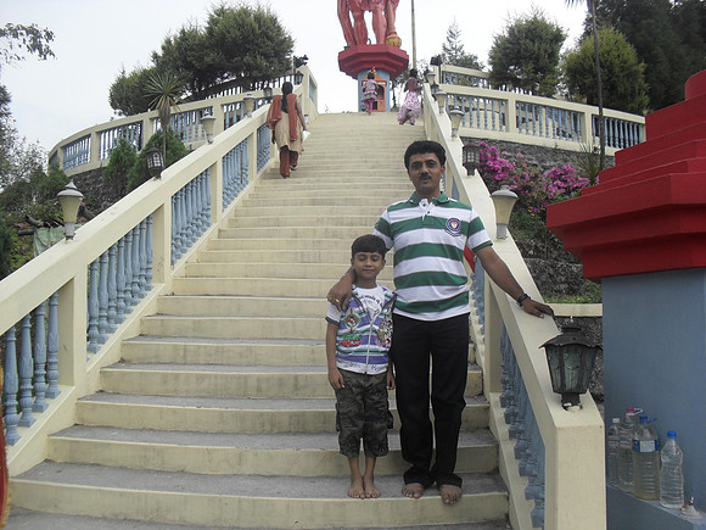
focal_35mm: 35
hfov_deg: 52.6
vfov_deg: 40.7
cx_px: 353
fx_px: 714
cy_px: 265
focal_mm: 6.3
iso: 100
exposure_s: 1/350
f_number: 3.2
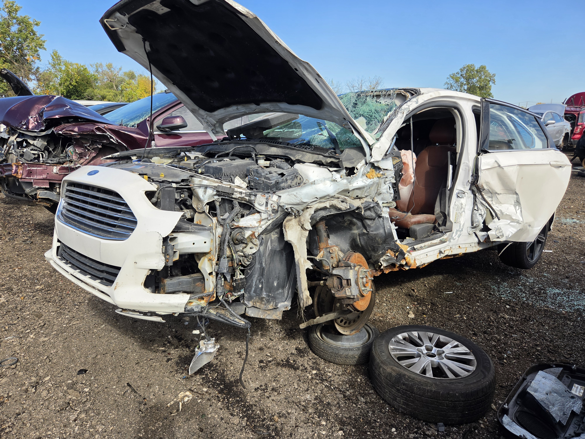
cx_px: 292
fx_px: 389
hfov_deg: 73.9
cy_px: 220
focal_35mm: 23
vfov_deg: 58.9
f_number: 1.8
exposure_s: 1/3109
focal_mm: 5.4
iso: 80
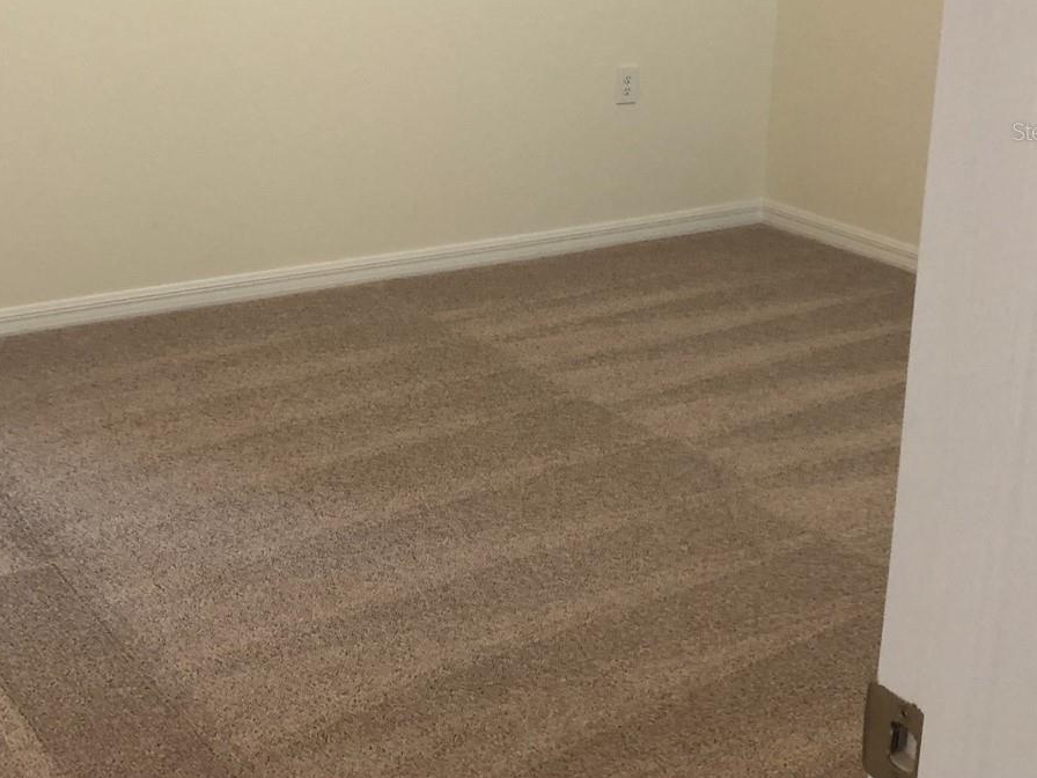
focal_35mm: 50
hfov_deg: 36.8
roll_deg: -0.3
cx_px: 196
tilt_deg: -11.9
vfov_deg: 28.4
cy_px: 131
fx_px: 1498
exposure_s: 1/24
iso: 32
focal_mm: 3.99
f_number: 1.8
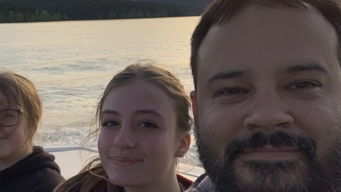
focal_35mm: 50
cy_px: 126
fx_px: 452
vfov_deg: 23.9
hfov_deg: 40.5
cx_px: 100
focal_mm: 2.87
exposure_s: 1/1131
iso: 16
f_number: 2.2
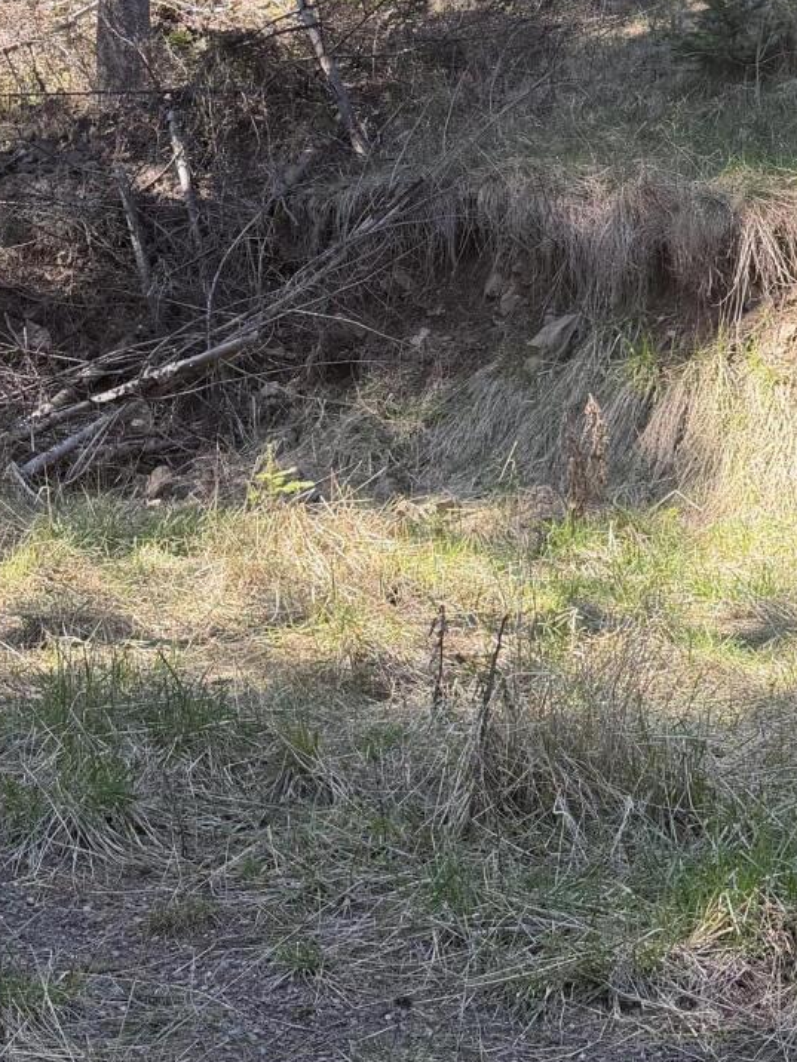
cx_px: 597
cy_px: 710
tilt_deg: -10.8
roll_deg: +0.5
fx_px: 2057
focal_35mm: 67
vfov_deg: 28.8
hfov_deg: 21.7
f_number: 1.78
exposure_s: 1/473
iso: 100
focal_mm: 6.76
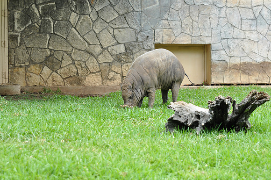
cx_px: 136
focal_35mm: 105
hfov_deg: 19.5
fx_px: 789
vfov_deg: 13.0
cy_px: 90
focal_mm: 70
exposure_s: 1/400
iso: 400
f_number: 5
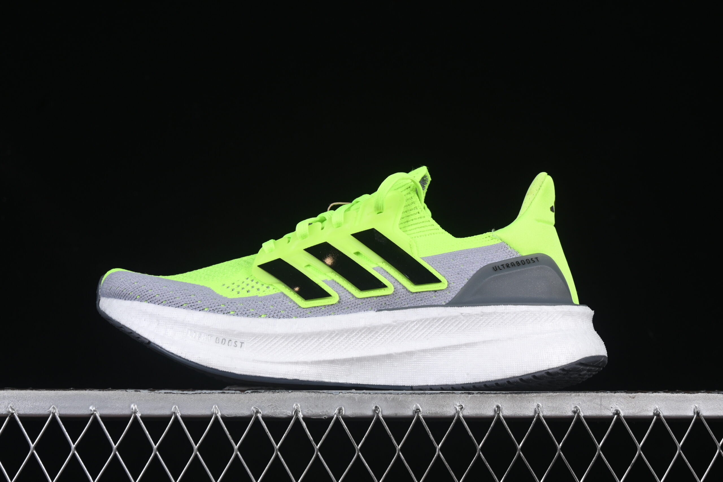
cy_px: 241
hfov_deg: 27.0
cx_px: 362
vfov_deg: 18.2
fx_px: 1506
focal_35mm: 75
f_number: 8
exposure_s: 1/80
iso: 160
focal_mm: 50
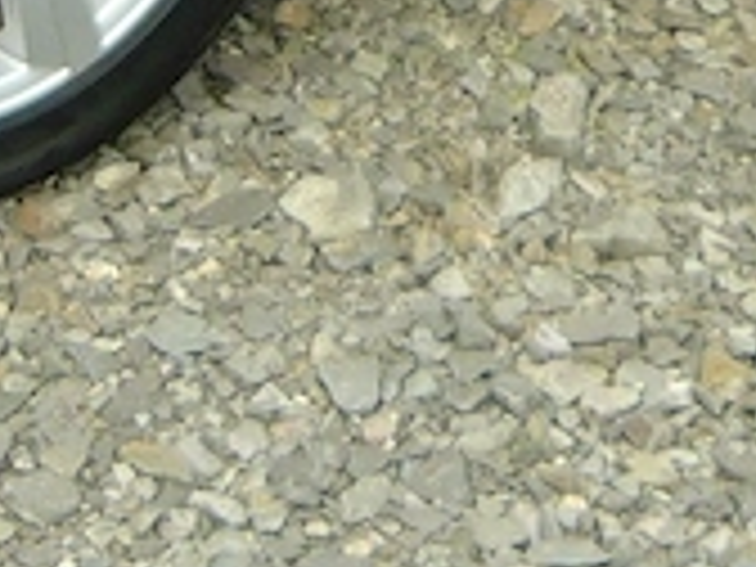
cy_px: -994
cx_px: 238
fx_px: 4281
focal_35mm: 196
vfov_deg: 7.0
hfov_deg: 10.1
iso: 100
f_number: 2.8
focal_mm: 5.5
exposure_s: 1/320
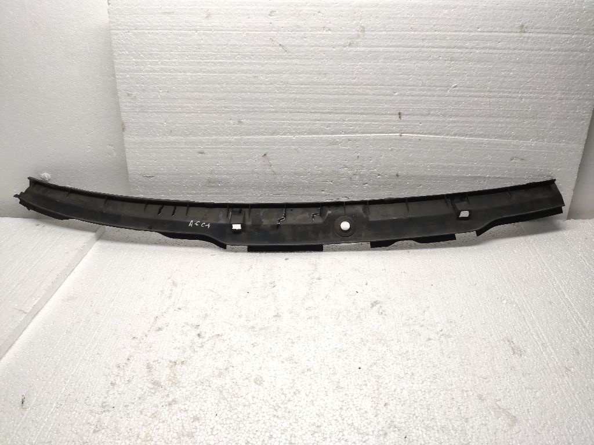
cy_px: 222
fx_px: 446
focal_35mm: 26
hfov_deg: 67.3
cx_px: 297
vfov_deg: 53.1
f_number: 1.75
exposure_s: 1/60
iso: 314
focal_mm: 4.77
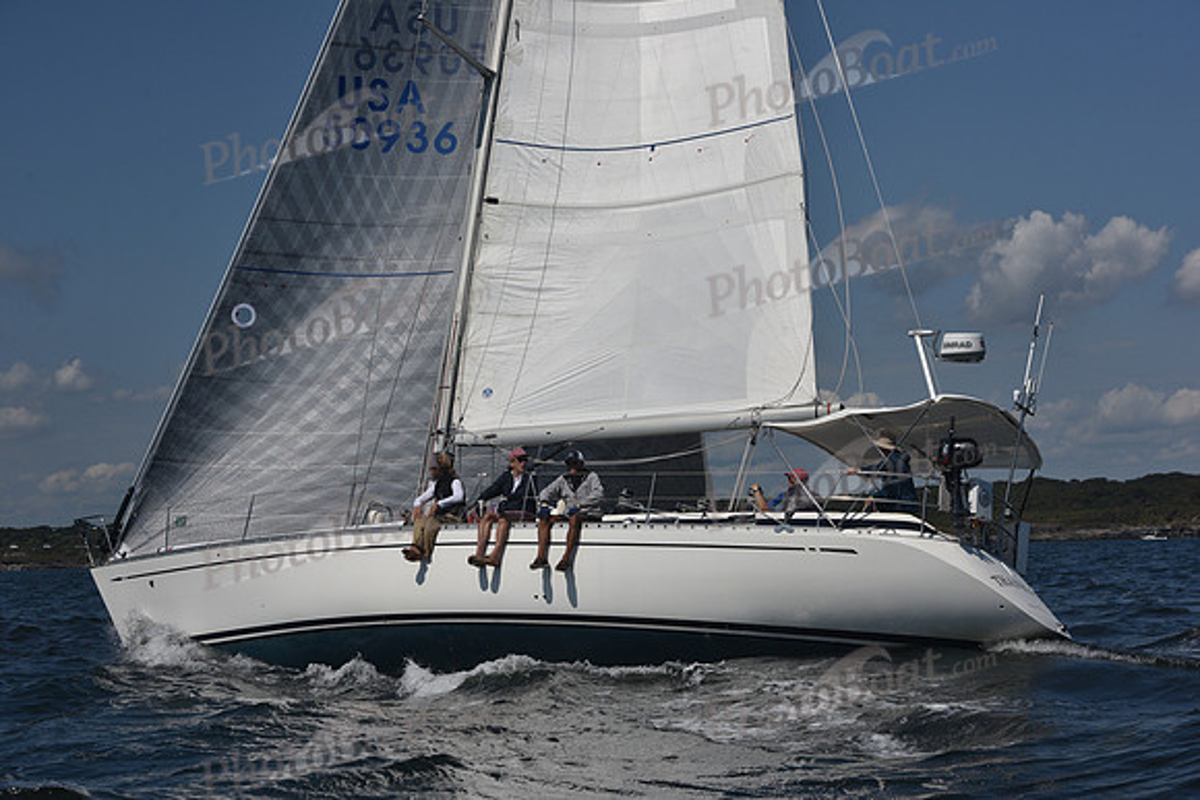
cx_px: 600
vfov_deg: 19.5
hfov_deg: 28.8
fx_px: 2334
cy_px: 400
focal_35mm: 70
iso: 250
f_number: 9
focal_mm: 70
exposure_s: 1/1000
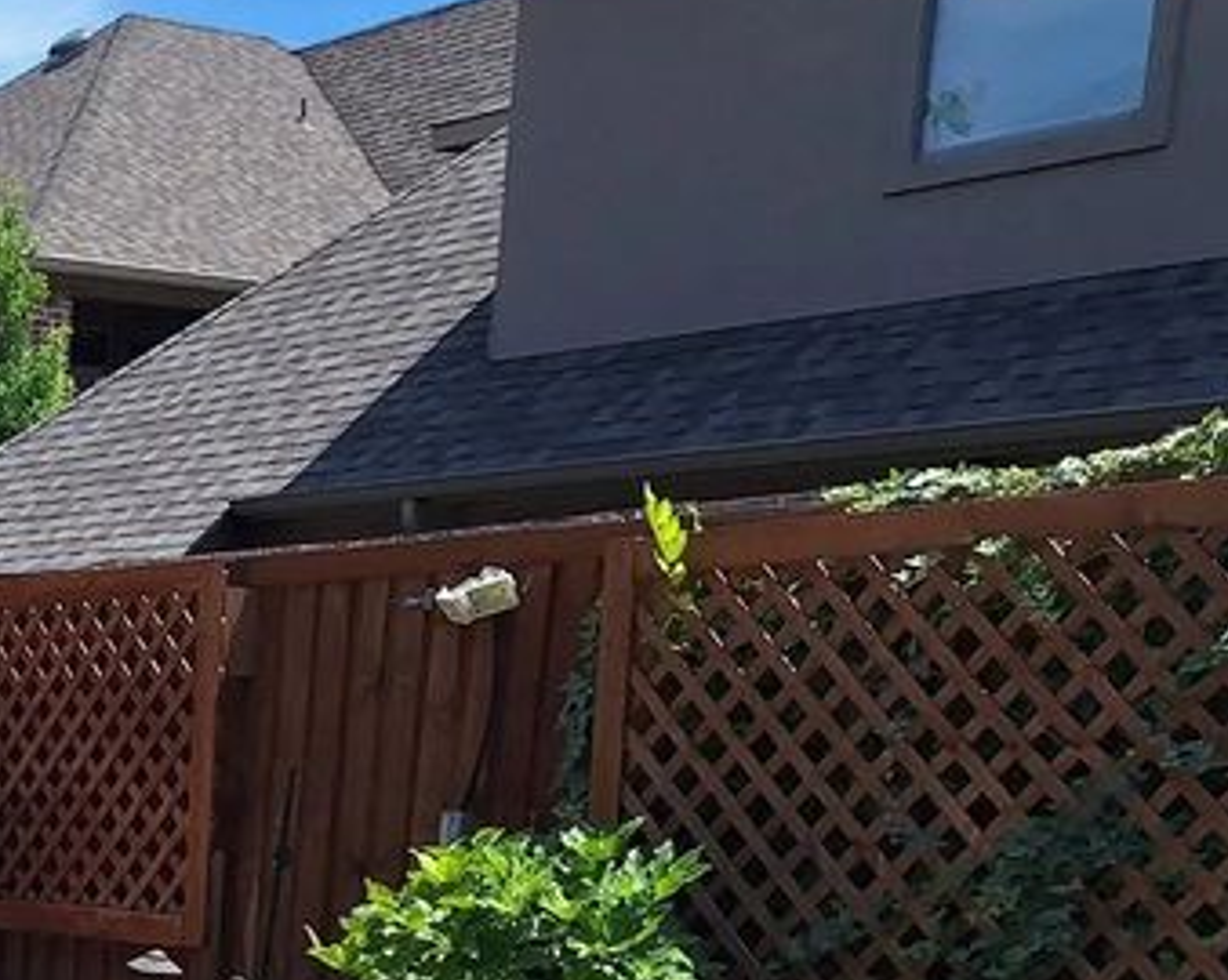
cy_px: 1281
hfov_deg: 24.4
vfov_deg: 20.5
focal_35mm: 68
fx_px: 2470
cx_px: -367
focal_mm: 5.54
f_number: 1.8
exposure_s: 1/3802
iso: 40
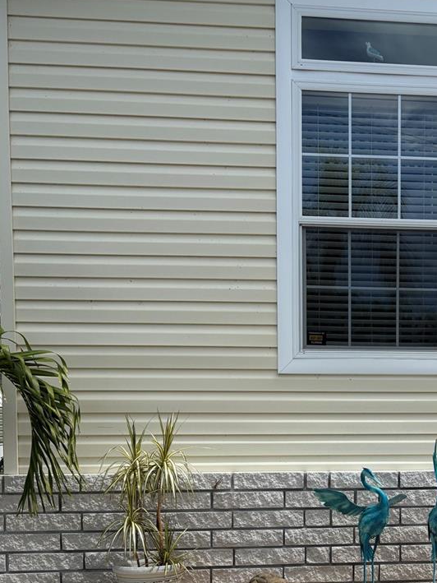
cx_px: 356
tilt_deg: -3.4
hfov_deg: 31.9
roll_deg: +0.0
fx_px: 740
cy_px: 450
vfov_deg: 41.4
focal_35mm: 44
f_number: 1.6
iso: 50
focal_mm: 5.96
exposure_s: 1/4329
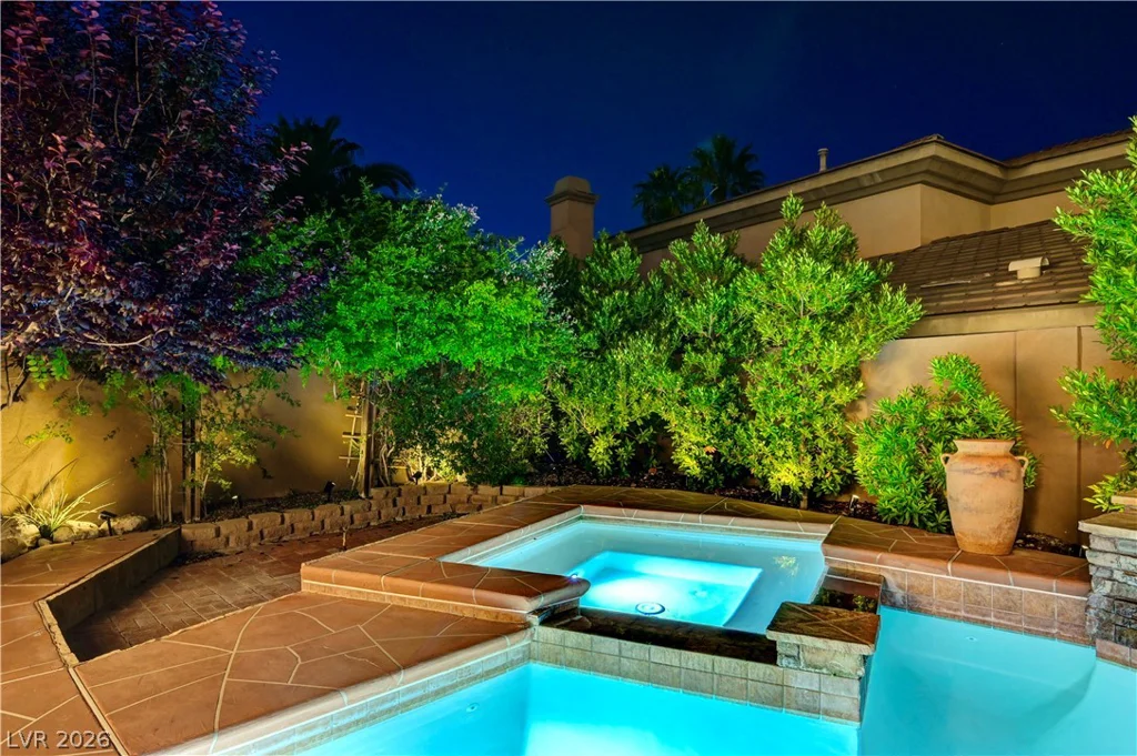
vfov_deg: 60.6
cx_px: 568
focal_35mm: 20
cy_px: 378
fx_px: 647
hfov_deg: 82.6
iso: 800
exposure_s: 1/1.25
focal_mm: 20.5
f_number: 10
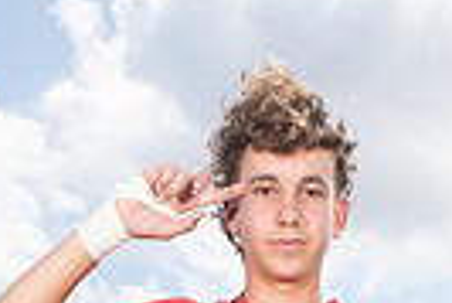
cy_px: 749
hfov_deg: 15.1
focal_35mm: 135
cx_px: 299
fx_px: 1697
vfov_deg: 9.1
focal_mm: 40
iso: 125
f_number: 7.1
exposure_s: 1/400
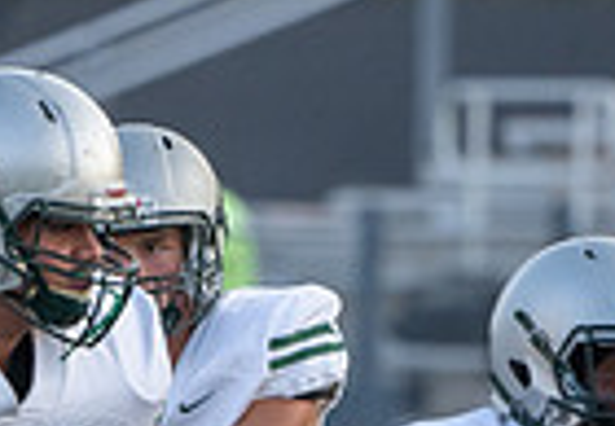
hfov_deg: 1.4
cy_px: 734
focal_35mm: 1412
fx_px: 24415
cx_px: 87
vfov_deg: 1.0
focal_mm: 312
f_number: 5.6
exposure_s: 1/1000
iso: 1250
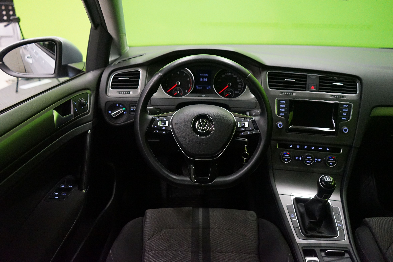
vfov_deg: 46.4
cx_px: 196
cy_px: 131
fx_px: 306
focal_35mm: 28
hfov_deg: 65.5
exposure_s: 1/50
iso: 6400
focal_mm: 28
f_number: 3.5
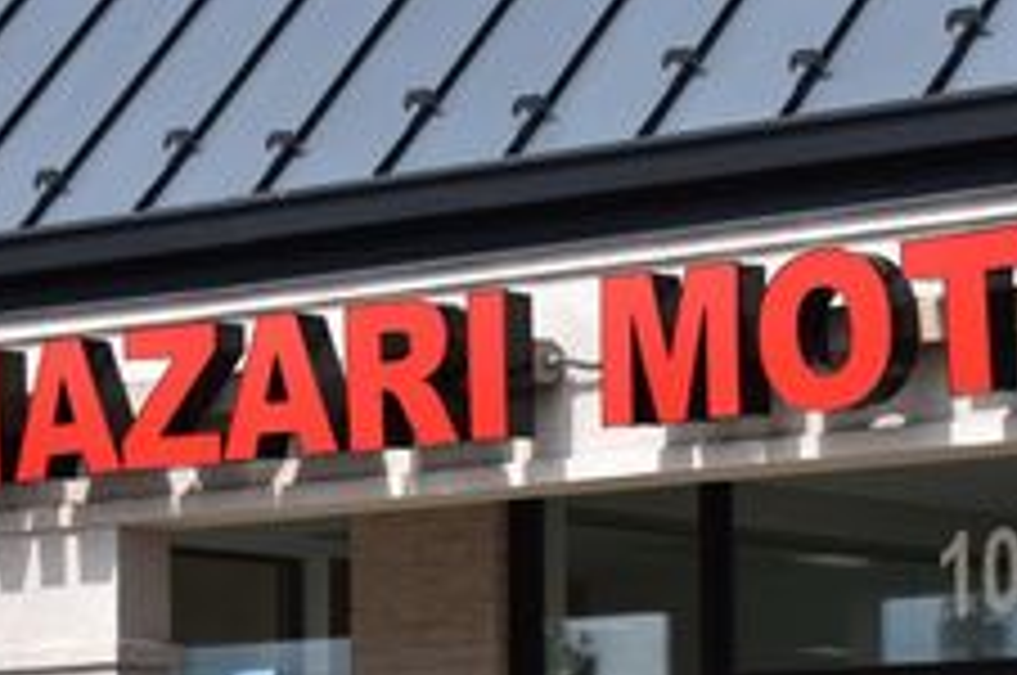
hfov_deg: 12.1
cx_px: 400
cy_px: 950
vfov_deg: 7.9
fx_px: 4796
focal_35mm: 170
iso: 360
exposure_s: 1/500
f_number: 11
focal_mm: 40
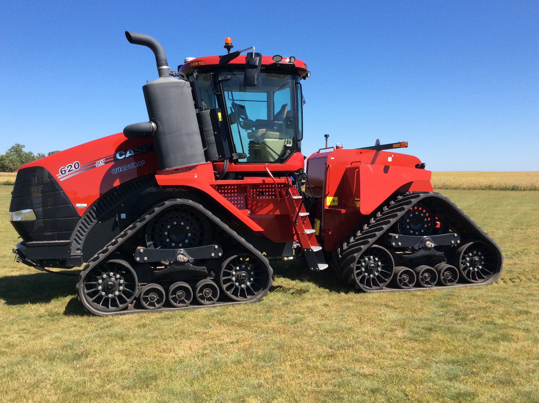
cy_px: 202
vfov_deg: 44.1
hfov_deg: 56.9
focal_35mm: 32
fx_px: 498
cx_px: 270
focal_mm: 3.3
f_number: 2.4
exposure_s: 1/1079
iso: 32
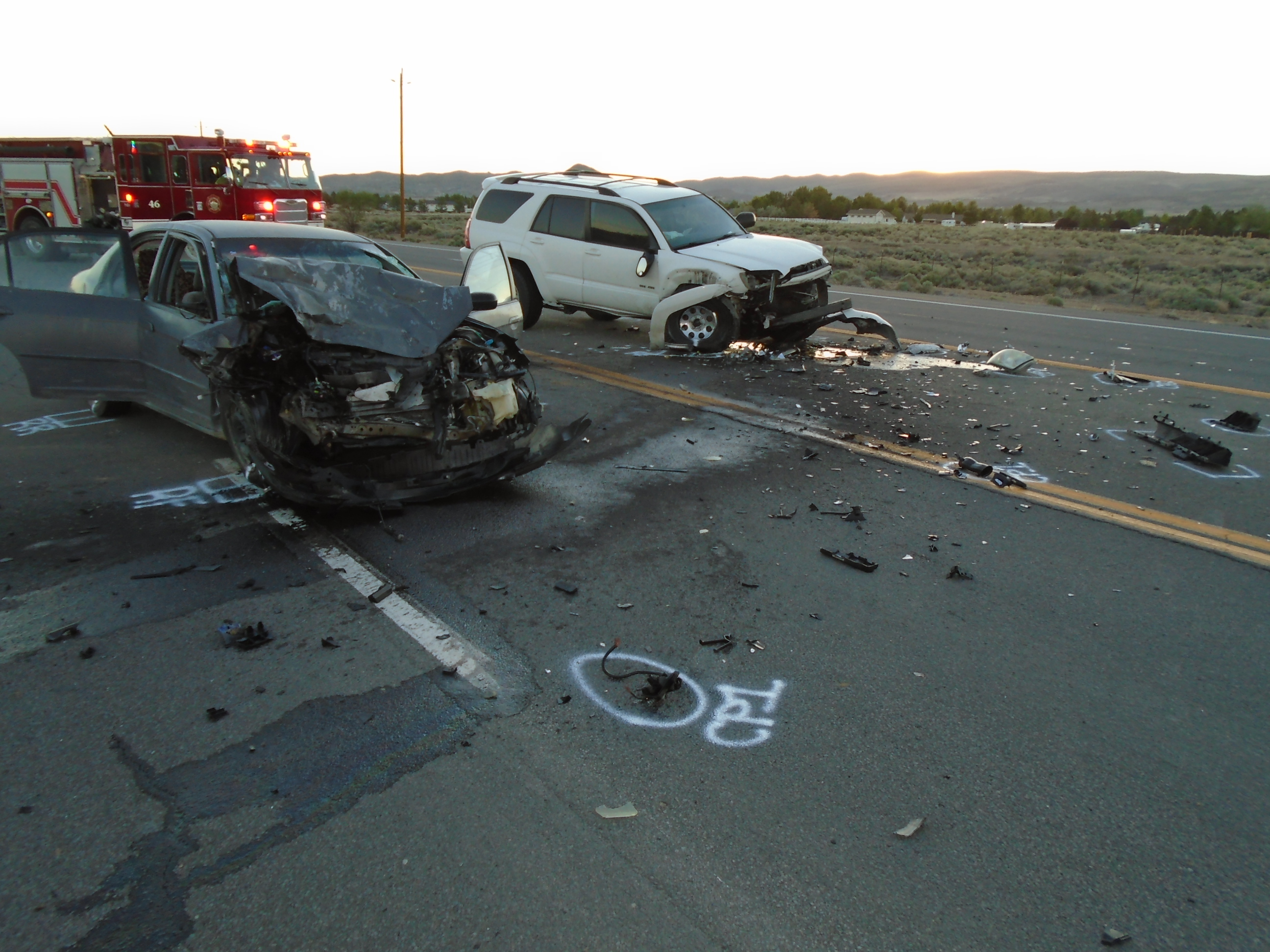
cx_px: 635
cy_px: 476
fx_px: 954
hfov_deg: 67.3
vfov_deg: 53.1
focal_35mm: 26
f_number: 3.2
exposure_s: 1/80
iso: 100
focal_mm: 4.6
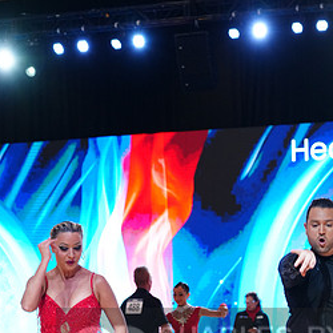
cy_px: 353
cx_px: 240
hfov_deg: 14.0
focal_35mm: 124
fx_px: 1350
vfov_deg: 13.8
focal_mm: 63
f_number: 4
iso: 2000
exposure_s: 1/250
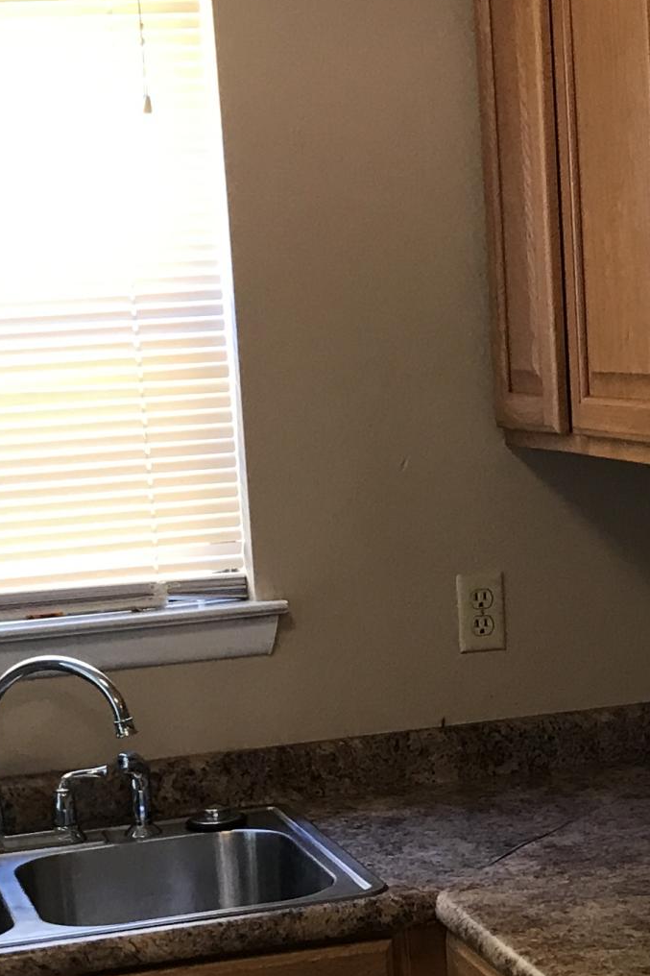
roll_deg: +3.0
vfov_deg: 23.5
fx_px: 2330
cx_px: 385
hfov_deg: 15.9
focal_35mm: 86
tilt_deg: -9.9
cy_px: 651
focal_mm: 3.99
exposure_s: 1/20
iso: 40
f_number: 1.8
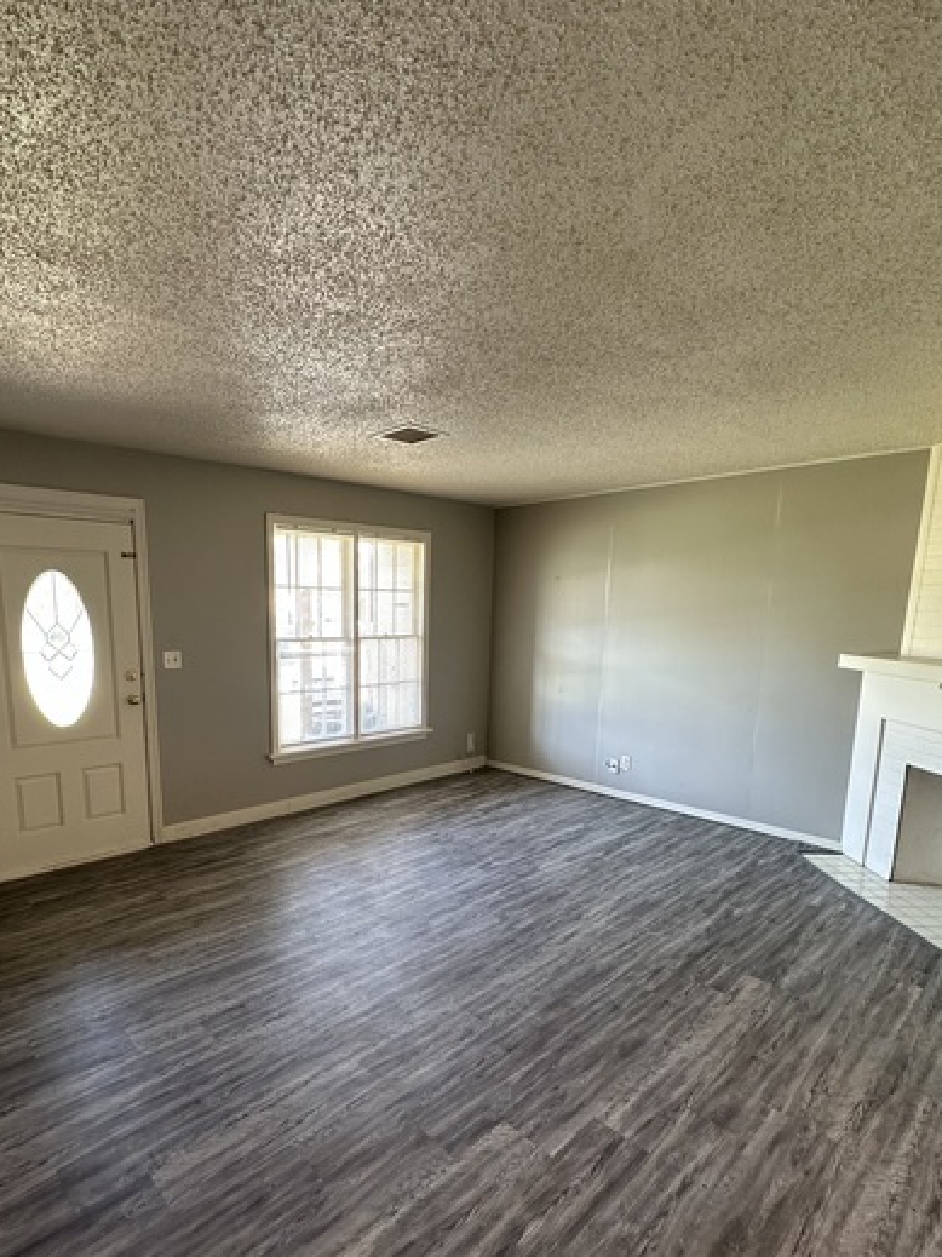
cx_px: 395
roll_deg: -0.8
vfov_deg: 87.1
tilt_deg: -10.2
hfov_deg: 71.1
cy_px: 725
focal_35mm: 18
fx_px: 653
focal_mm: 2.22
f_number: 2.2
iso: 200
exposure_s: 1/60
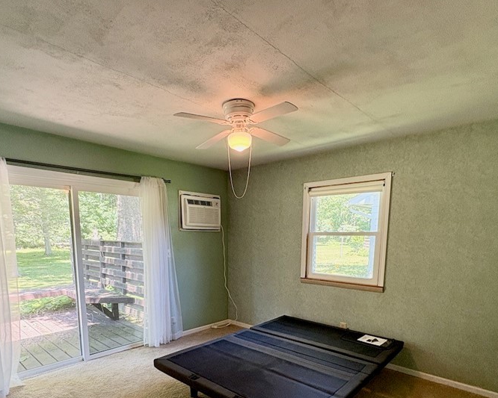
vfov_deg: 63.0
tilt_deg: -7.7
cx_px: 243
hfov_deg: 77.6
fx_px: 310
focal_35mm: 21
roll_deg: -0.7
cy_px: 281
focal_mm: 2.22
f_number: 2.2
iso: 200
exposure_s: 1/60
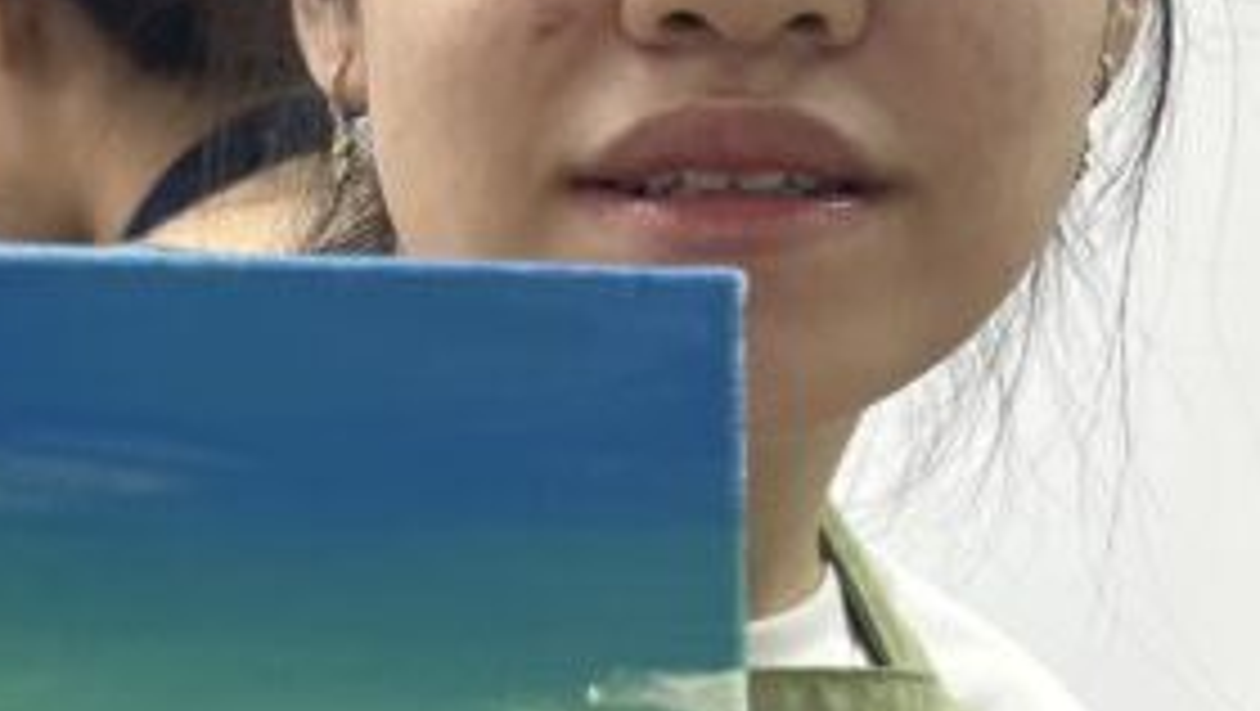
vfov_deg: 11.4
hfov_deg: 20.9
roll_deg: -0.9
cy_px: 1179
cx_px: 270
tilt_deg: -9.8
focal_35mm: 101
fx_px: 3377
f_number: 1.5
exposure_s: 1/100
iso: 80
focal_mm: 5.7
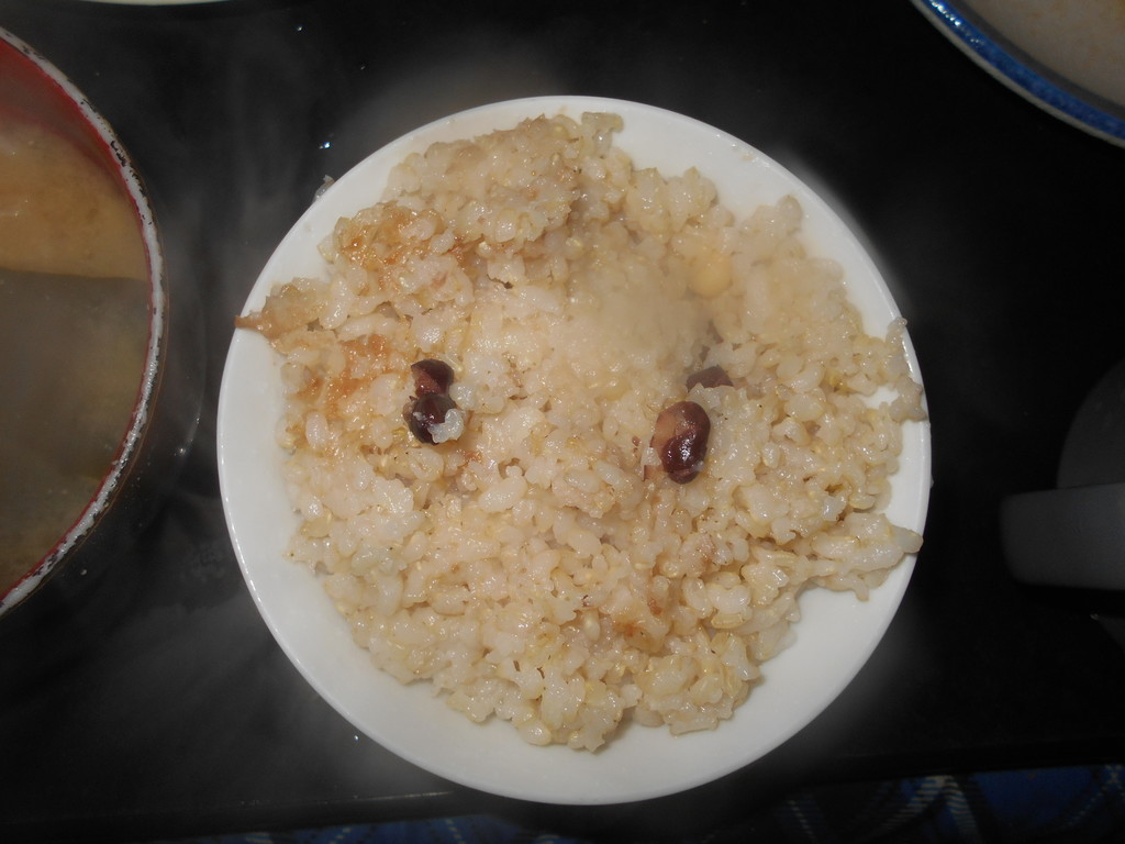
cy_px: 422
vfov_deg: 53.1
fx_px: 845
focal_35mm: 26
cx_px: 562
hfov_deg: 67.3
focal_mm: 4.6
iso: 80
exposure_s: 1/25
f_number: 8
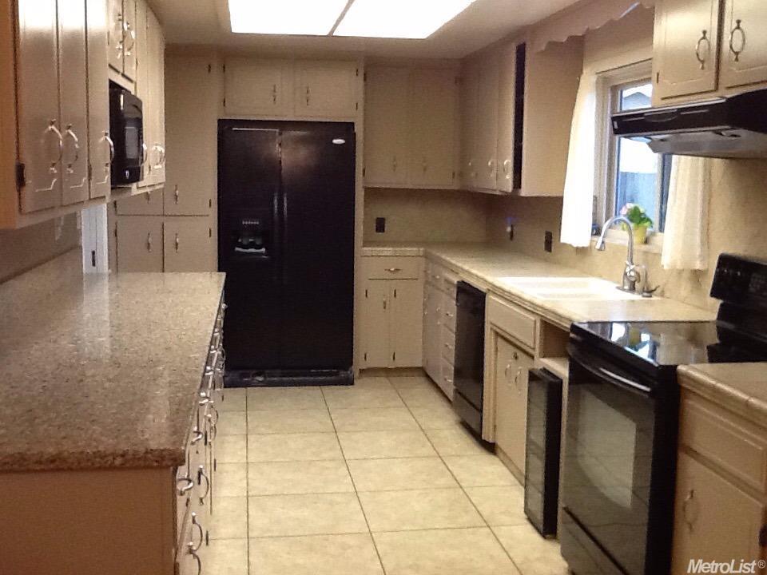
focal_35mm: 44
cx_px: 384
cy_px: 288
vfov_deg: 32.9
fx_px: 975
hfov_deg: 42.9
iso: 160
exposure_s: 1/30
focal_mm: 2.03
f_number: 2.4
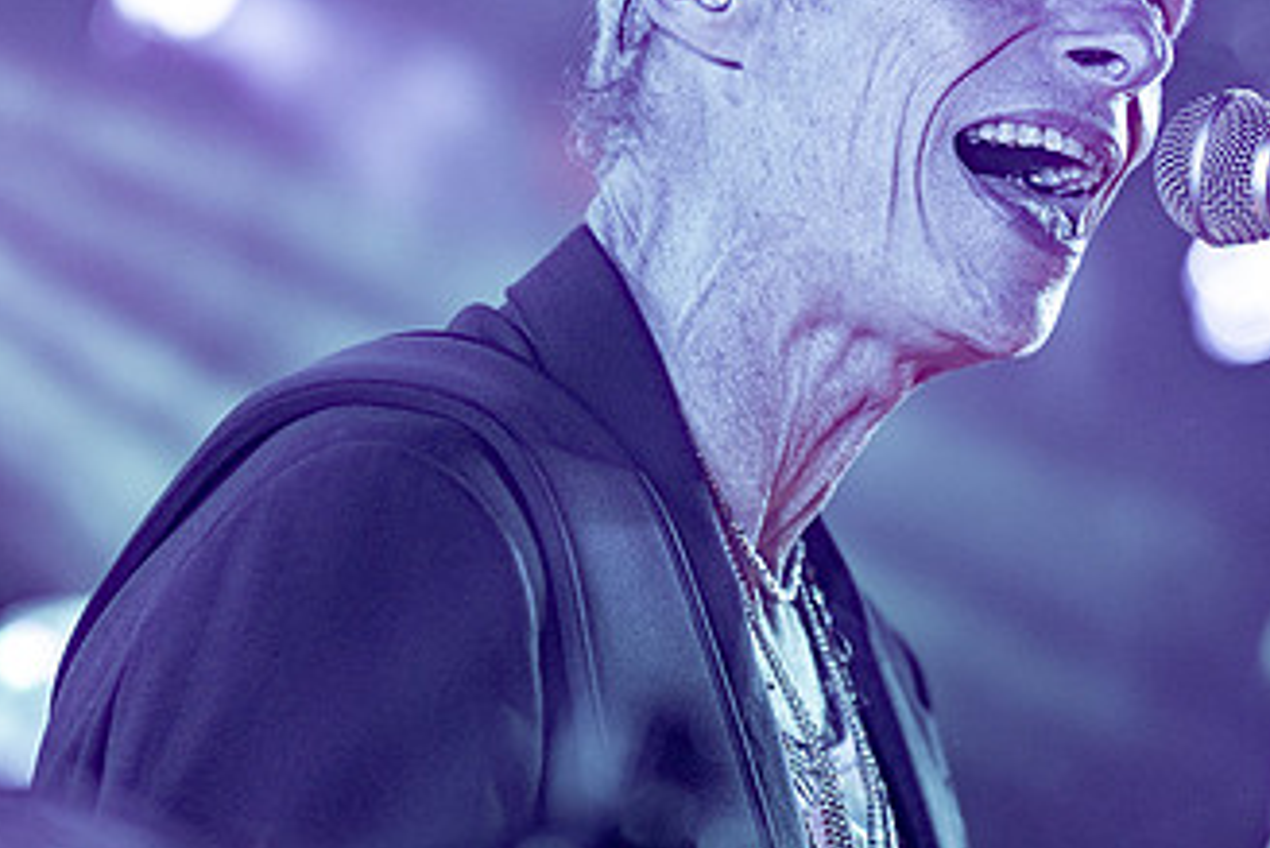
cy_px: 110
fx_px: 12493
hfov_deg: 5.8
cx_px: 844
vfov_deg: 3.9
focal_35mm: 354
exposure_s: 1/250
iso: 800
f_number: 3.2
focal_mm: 200
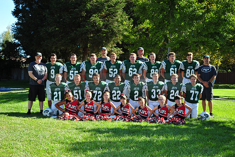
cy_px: 78
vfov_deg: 27.0
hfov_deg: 39.6
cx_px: 118
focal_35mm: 50
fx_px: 326
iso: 400
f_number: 7.1
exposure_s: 1/400
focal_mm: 50
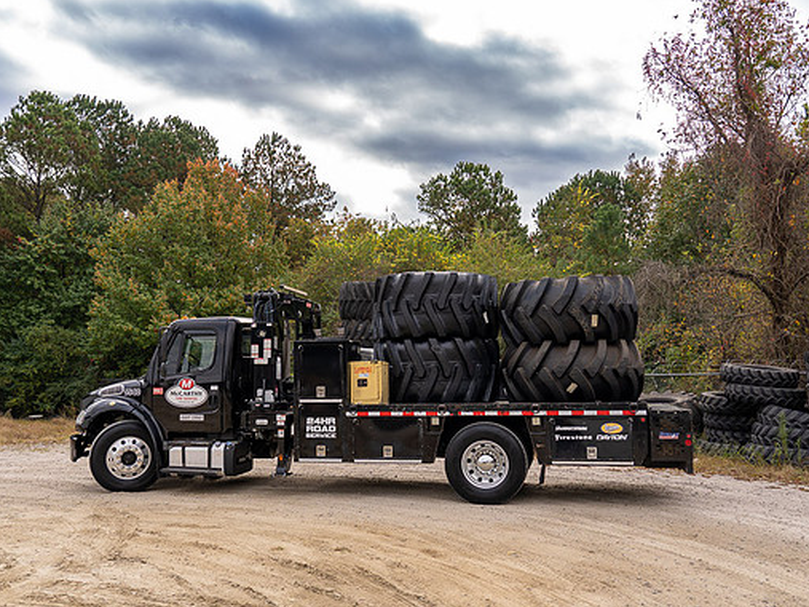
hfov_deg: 55.4
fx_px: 771
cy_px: 303
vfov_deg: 42.9
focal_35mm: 33
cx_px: 396
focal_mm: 30
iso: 100
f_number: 4
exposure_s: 1/160
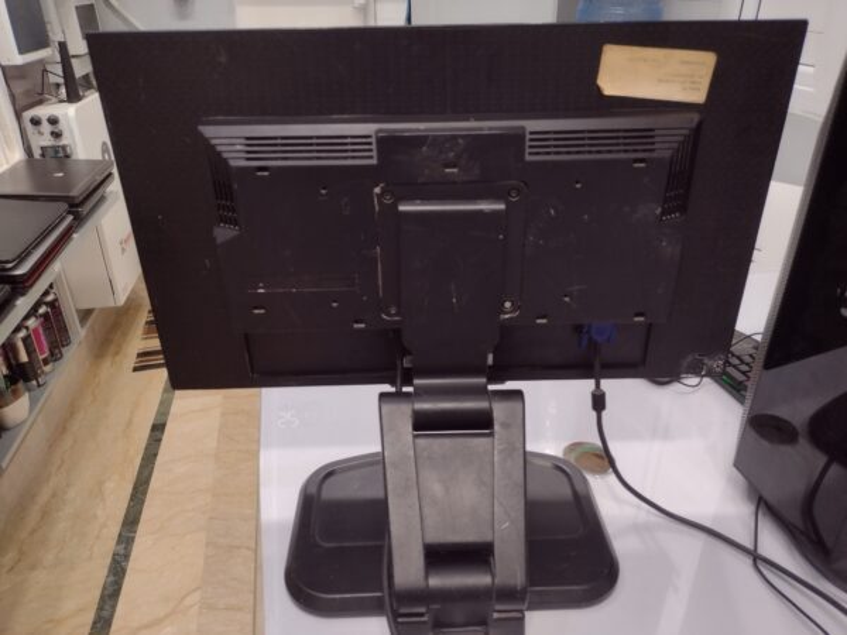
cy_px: 318
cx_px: 424
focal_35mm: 27
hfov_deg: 65.3
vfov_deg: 51.4
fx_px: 661
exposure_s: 1/50
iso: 231
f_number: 1.7
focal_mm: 4.71
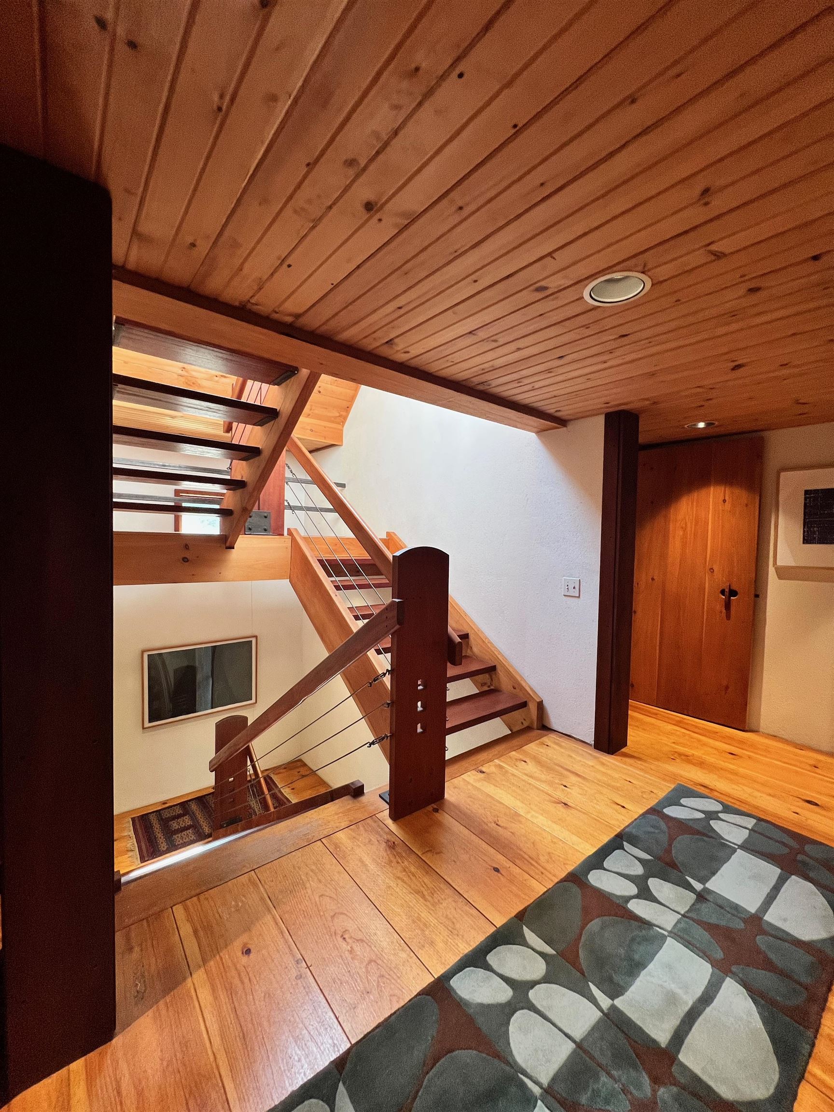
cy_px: 556
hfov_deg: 89.9
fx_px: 418
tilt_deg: -1.5
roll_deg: -1.4
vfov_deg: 106.2
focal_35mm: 13
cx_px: 417
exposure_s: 1/120
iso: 200
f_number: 1.8
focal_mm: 1.57
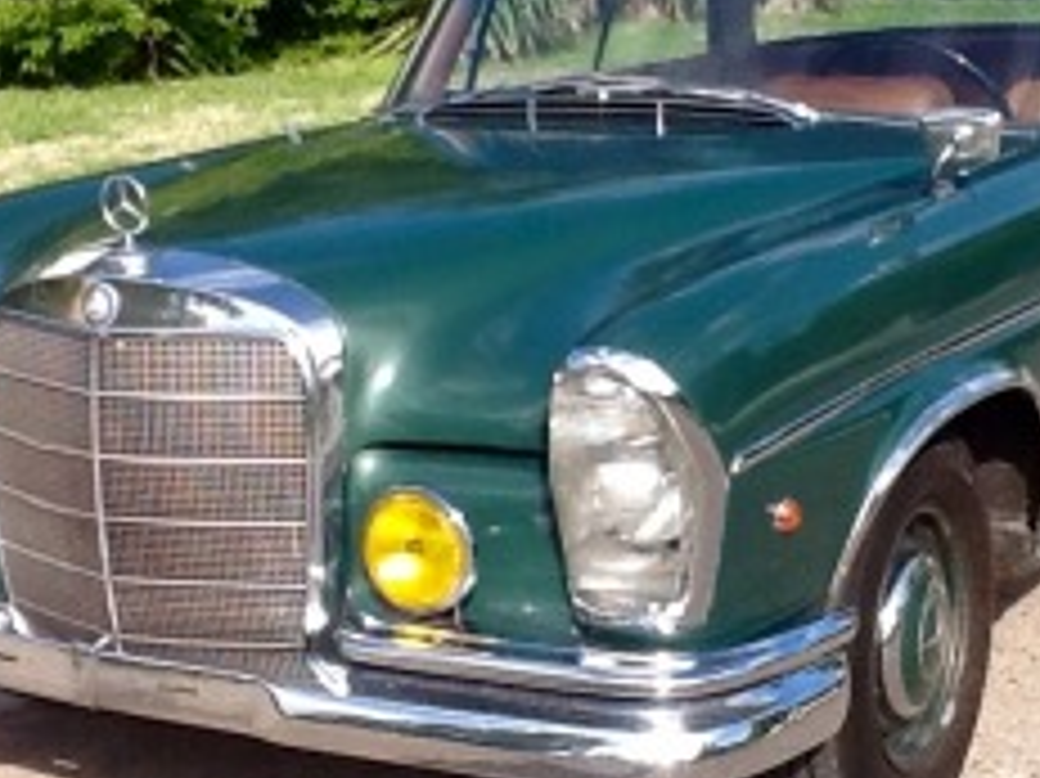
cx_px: 642
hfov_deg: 25.0
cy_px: 317
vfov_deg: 18.9
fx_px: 2342
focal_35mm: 78
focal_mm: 2.03
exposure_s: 1/704
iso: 40
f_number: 2.4
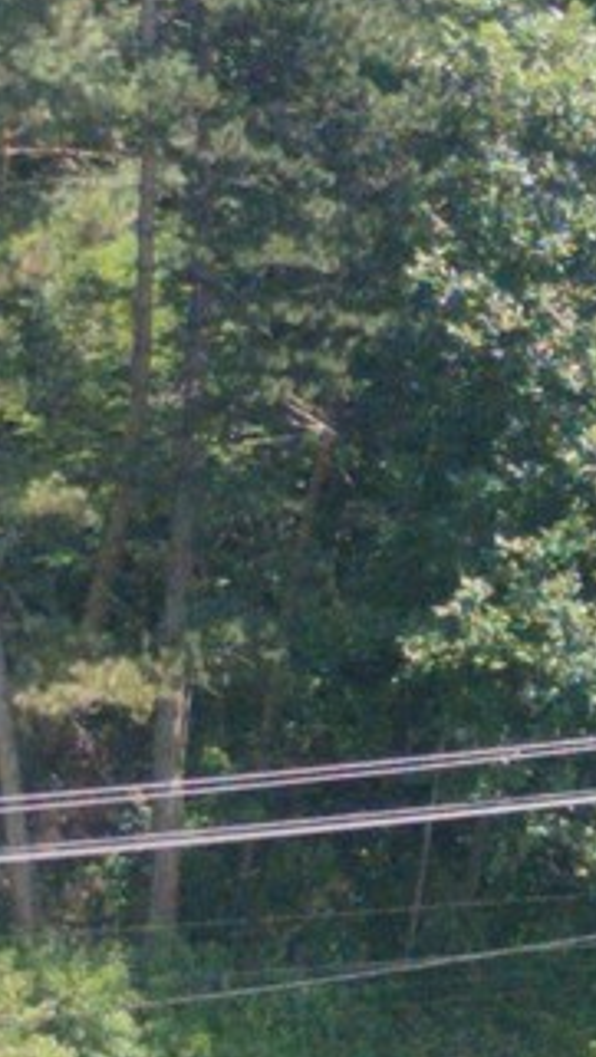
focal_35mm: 344
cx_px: 945
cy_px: 379
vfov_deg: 6.3
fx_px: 9647
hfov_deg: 3.5
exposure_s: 1/912
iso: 100
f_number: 1.8
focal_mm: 4.75
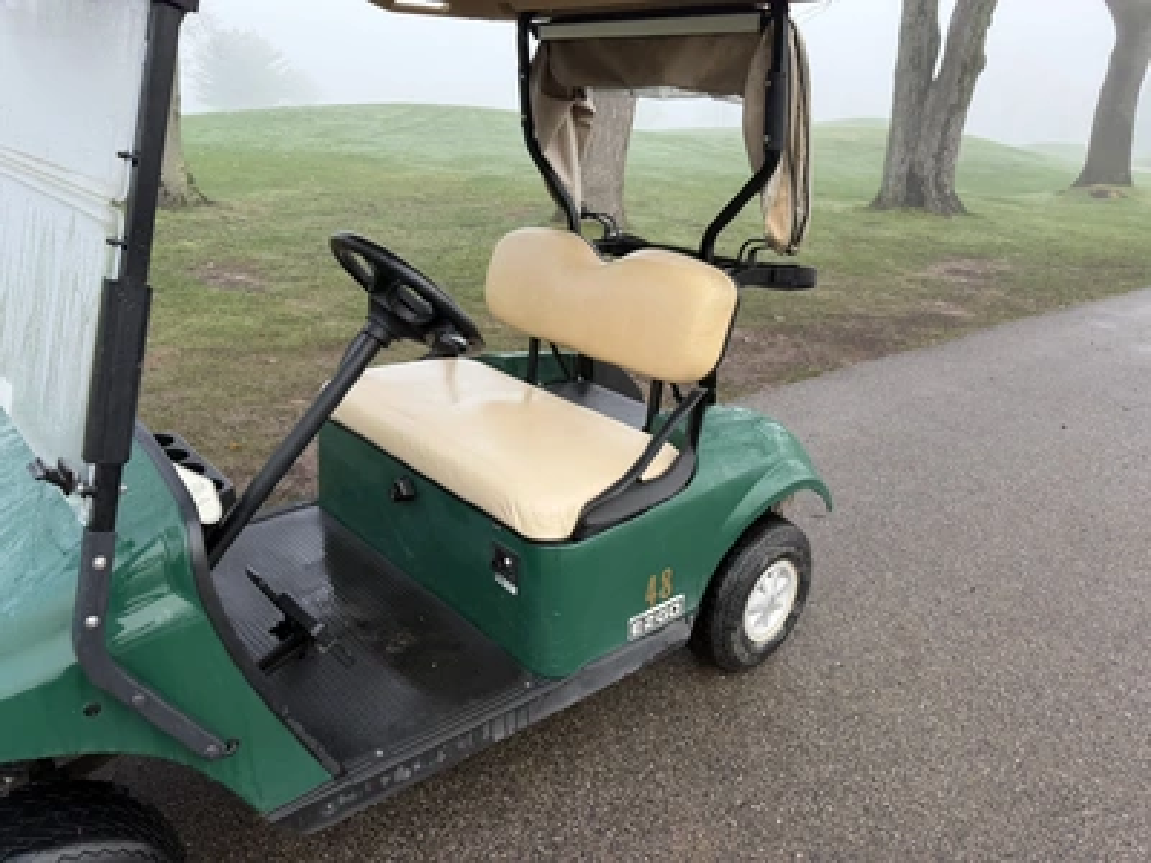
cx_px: 576
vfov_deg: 56.8
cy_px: 432
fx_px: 798
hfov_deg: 71.6
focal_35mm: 24
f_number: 1.78
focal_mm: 6.76
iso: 80
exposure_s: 1/166
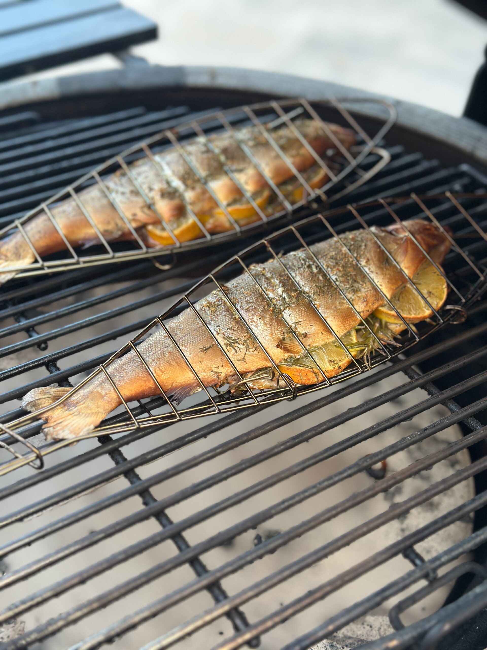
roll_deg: -3.6
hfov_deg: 30.3
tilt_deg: -38.9
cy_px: 325
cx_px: 244
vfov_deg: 39.7
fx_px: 900
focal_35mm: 48
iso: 100
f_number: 1.78
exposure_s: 1/121
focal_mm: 6.86
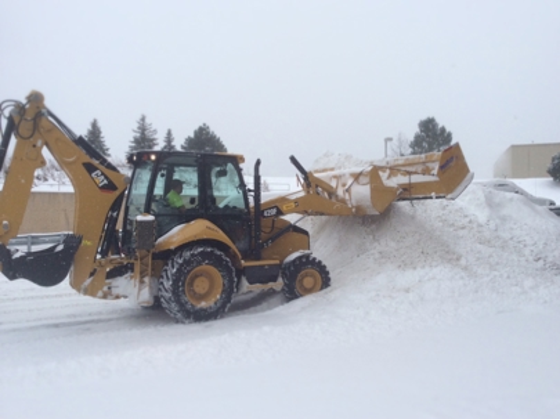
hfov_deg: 55.4
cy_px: 210
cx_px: 280
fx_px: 533
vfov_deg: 42.9
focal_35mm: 33
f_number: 2.4
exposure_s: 1/986
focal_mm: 3.3
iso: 32
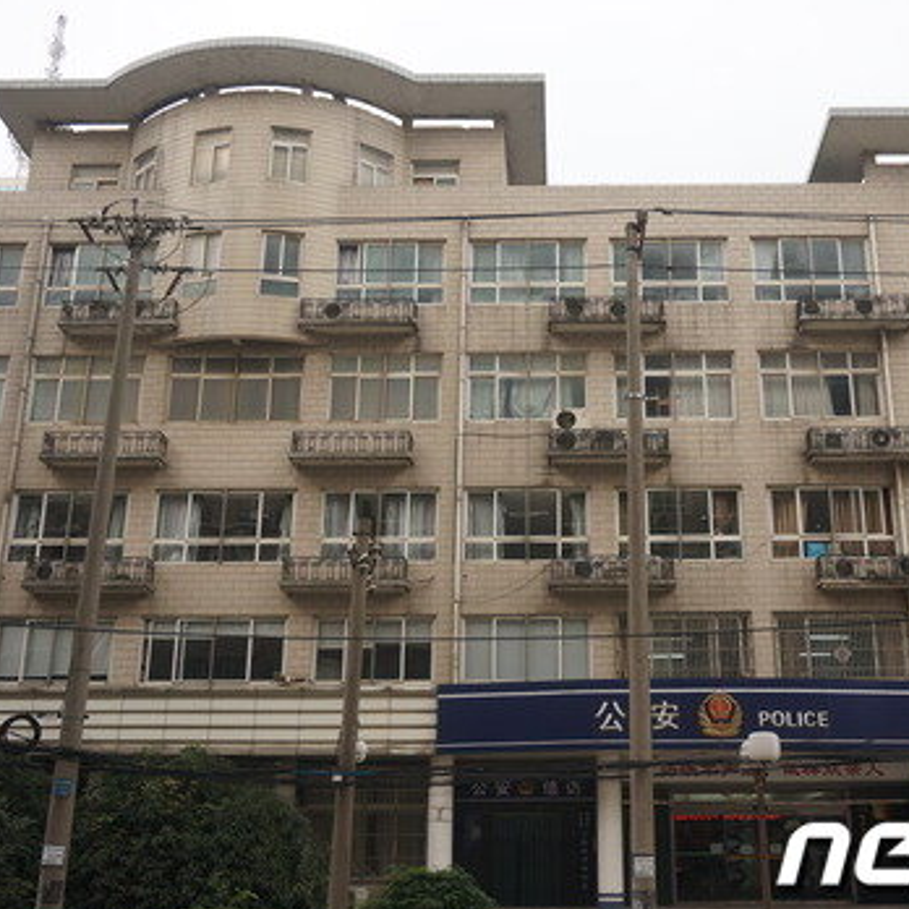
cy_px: 470
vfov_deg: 40.9
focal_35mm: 41
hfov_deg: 40.7
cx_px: 546
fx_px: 1218
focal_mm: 20
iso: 100
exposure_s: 1/160
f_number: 4
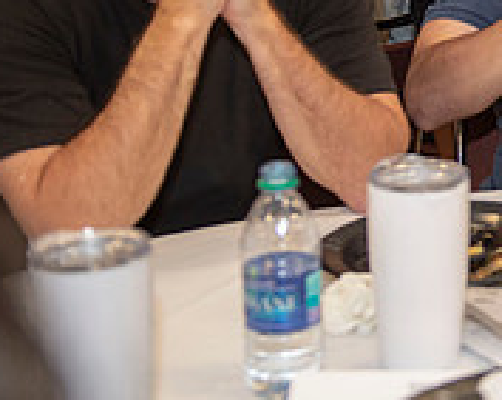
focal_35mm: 117
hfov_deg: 15.3
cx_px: 735
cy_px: -26
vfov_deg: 12.9
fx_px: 1735
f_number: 3.2
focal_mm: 38
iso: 800
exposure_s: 1/100
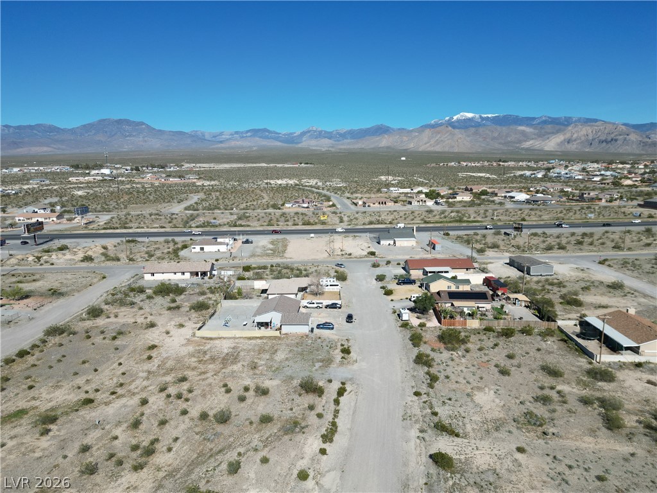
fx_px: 456
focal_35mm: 24
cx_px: 328
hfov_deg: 71.6
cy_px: 246
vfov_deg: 56.8
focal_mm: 6.72
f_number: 1.7
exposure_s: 1/4000
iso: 100
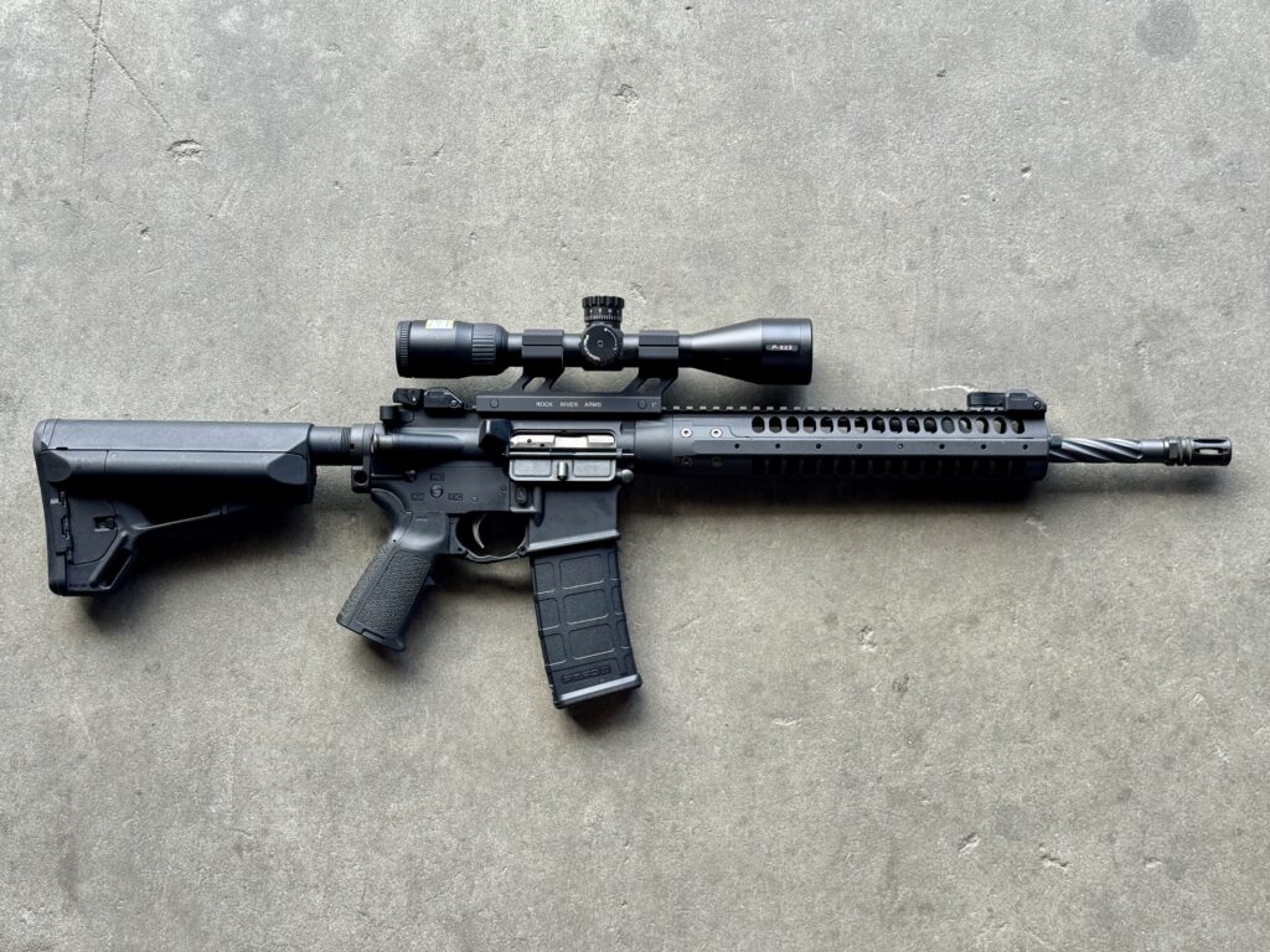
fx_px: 1761
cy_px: 476
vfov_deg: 30.3
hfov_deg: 39.7
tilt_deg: -82.3
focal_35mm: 48
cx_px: 635
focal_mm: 6.76
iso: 64
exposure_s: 1/265
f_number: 1.78
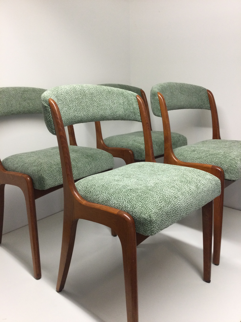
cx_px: 120
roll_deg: +1.2
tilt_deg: -14.5
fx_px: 288
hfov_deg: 45.4
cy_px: 161
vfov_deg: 58.4
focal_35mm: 31
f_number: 2.4
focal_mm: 3.3
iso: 80
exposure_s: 1/33
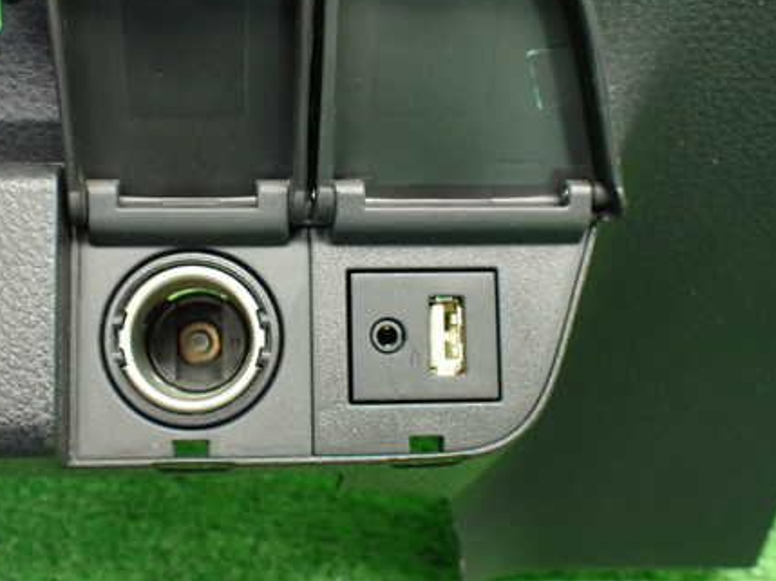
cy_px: 239
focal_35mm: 42
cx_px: 286
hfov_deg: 44.4
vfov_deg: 34.2
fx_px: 941
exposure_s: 1/50
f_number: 2.3
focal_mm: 5.4
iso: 800
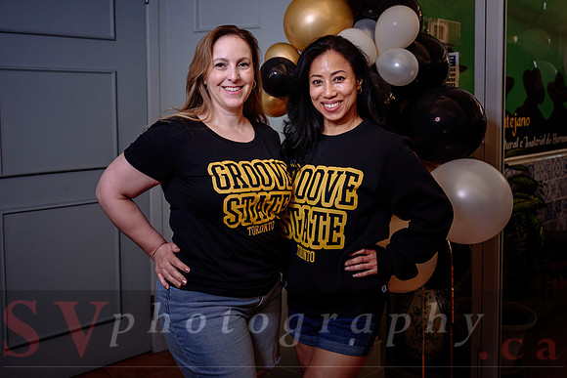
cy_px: 133
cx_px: 284
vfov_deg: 35.1
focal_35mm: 38
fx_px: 593
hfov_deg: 51.1
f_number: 3.5
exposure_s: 1/125
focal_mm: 29
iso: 800
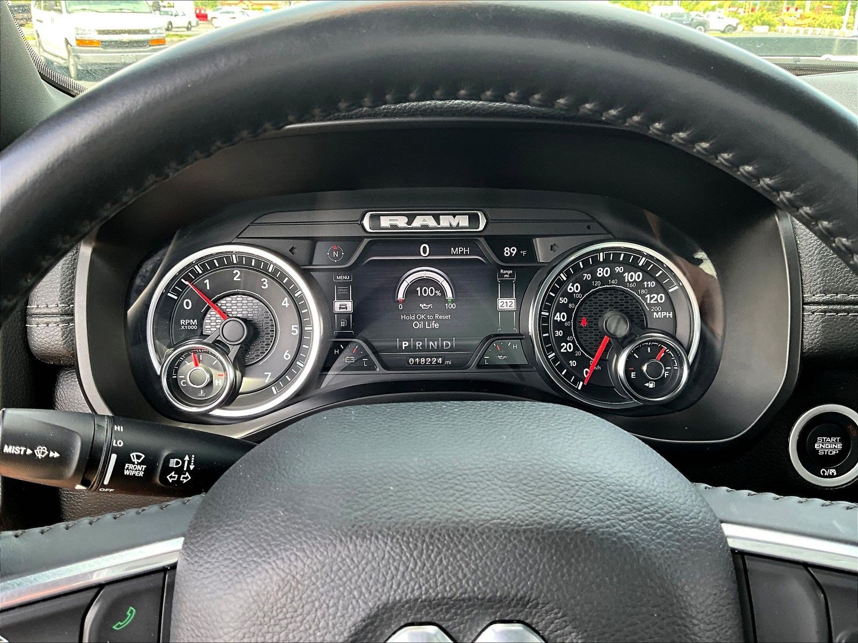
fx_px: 719
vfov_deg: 48.2
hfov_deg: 61.7
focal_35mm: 29
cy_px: 322
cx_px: 429
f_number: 1.8
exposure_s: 1/122
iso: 50
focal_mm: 3
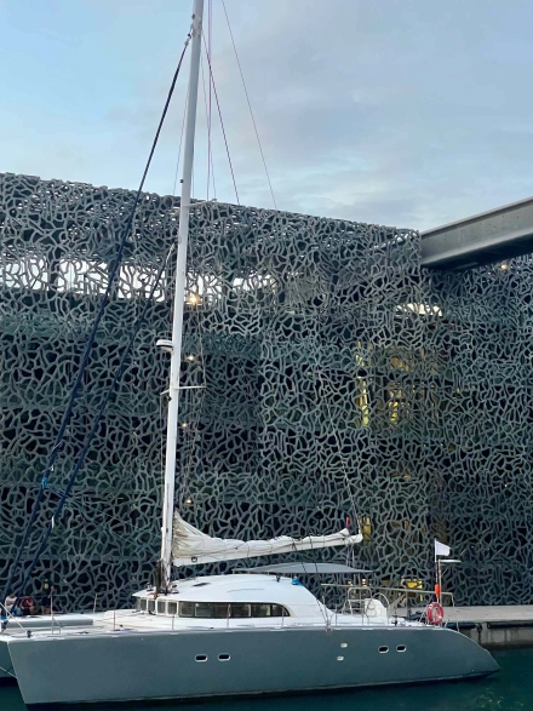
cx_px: 210
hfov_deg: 22.5
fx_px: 1335
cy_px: 337
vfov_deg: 29.8
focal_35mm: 65
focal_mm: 6
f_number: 2
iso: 800
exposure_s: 1/52
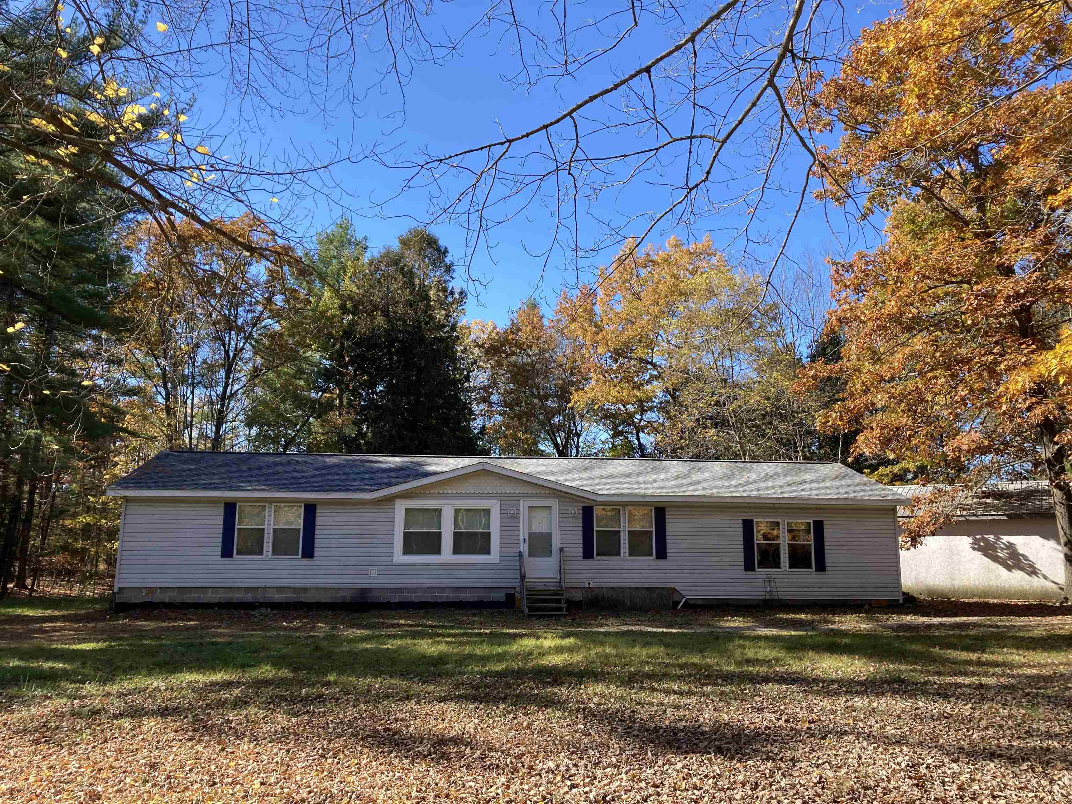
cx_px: 536
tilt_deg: +11.3
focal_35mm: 28
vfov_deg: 49.7
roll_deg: -0.1
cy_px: 402
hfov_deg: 63.4
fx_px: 867
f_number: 1.8
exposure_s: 1/674
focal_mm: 3.99
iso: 25
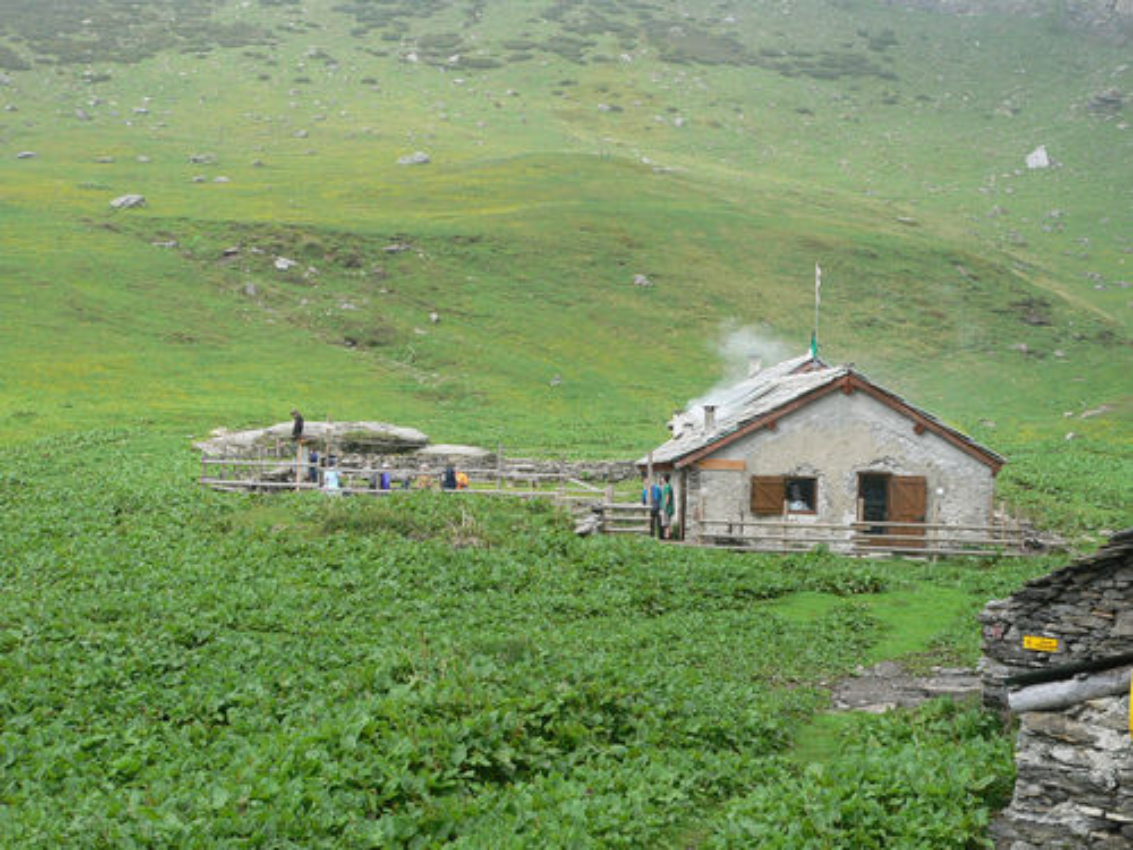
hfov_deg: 31.7
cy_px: 425
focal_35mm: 61
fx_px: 1997
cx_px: 566
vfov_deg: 24.0
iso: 80
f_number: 5.6
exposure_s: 1/200
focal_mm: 10.2
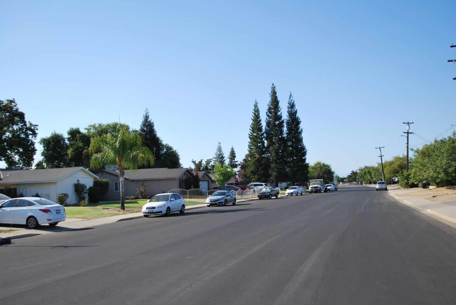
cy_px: 152
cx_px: 228
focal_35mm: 33
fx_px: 418
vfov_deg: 40.1
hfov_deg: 57.2
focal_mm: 22
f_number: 4
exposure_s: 1/1000
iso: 160
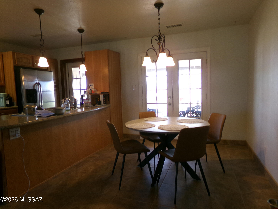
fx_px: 193
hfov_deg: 71.6
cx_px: 139
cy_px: 104
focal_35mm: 24
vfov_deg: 56.8
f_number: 3.7
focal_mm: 4.3
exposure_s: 1/34
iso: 185
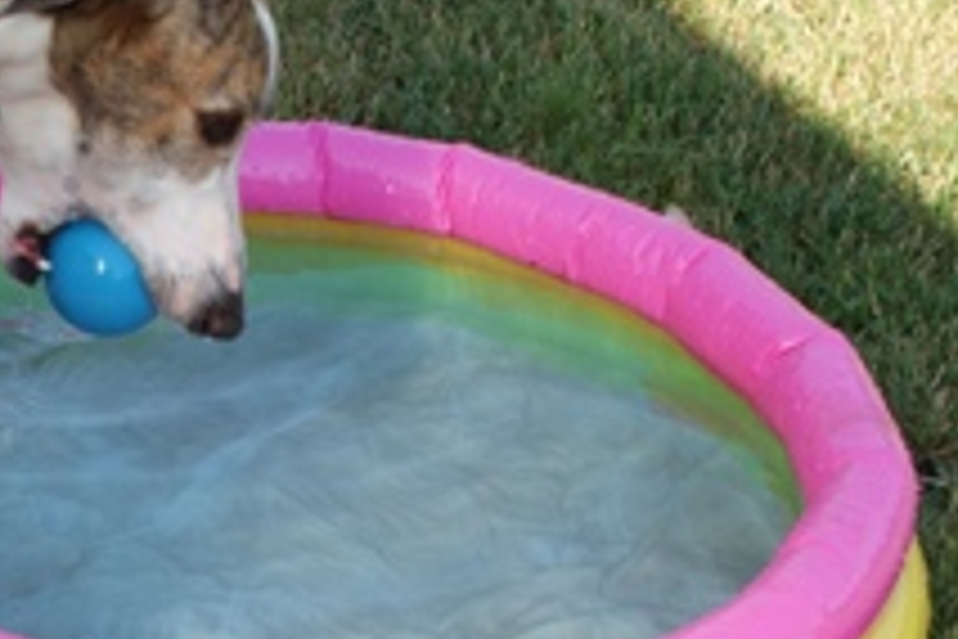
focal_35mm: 108
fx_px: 2874
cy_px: 443
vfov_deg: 12.7
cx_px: -310
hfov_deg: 17.7
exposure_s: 1/100
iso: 100
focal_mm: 24
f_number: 9
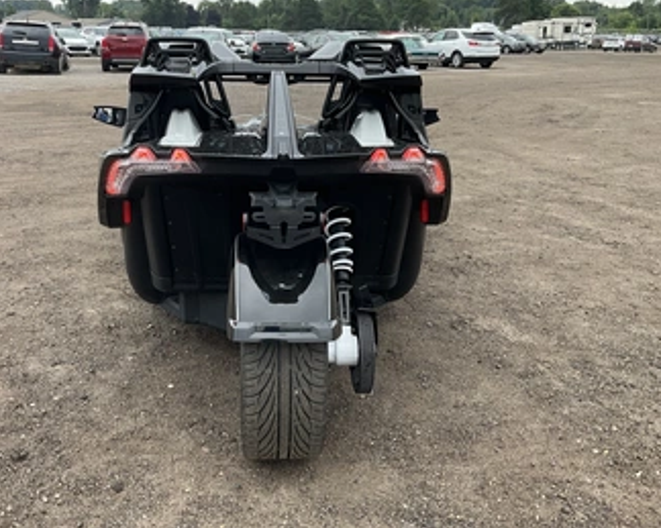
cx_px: 290
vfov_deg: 42.2
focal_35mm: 35
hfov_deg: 51.4
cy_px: 239
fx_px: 685
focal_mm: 3
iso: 25
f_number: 1.8
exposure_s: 1/177
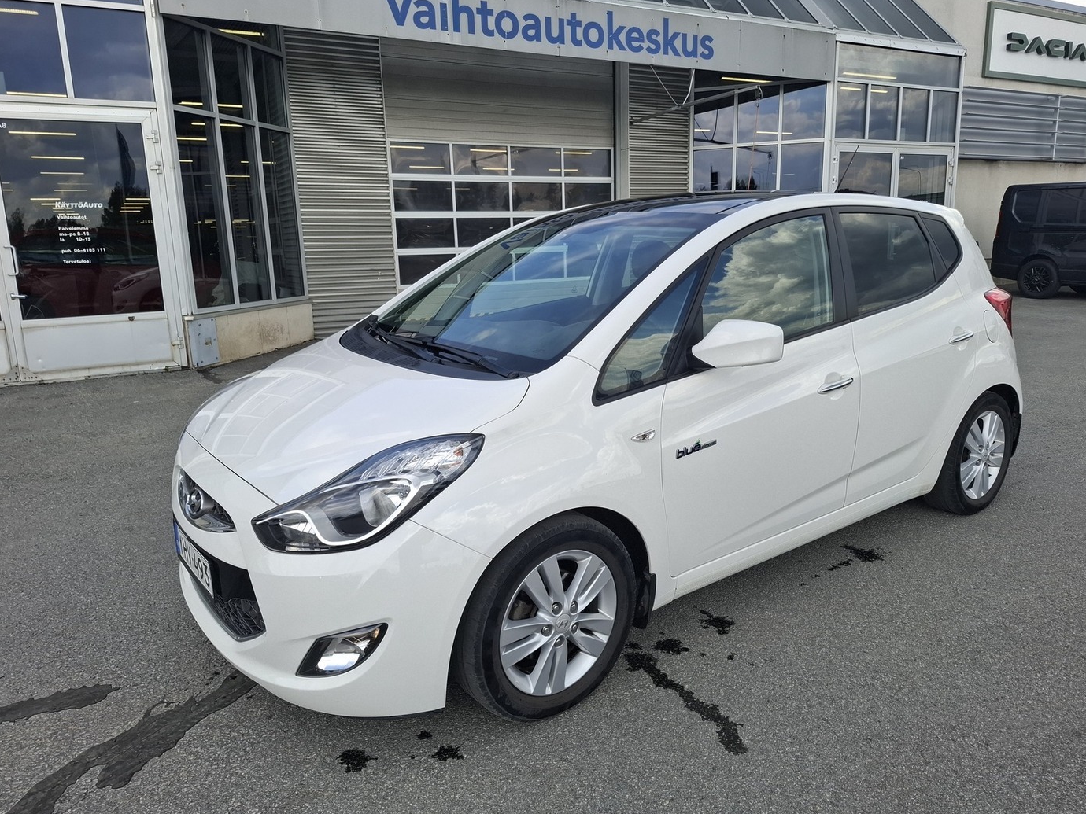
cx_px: 552
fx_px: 753
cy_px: 409
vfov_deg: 56.8
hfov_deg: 71.6
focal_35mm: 24
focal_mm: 5.54
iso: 50
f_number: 1.8
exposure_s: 1/868
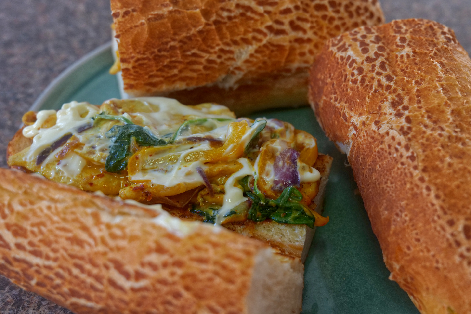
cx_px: 236
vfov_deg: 25.5
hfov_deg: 37.5
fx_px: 693
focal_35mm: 53
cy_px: 157
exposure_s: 1/60
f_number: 7.1
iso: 2500
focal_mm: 53
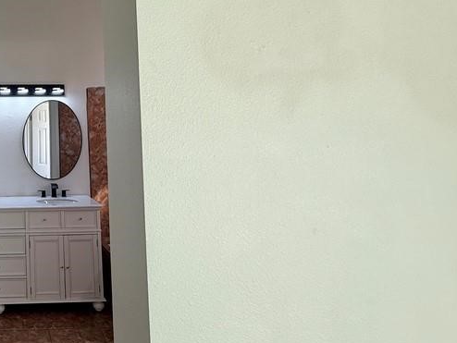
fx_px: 383
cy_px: 96
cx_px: 6
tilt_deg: +5.6
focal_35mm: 29
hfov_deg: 50.6
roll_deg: +1.6
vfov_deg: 46.9
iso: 50
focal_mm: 2.22
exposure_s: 1/132
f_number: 2.2
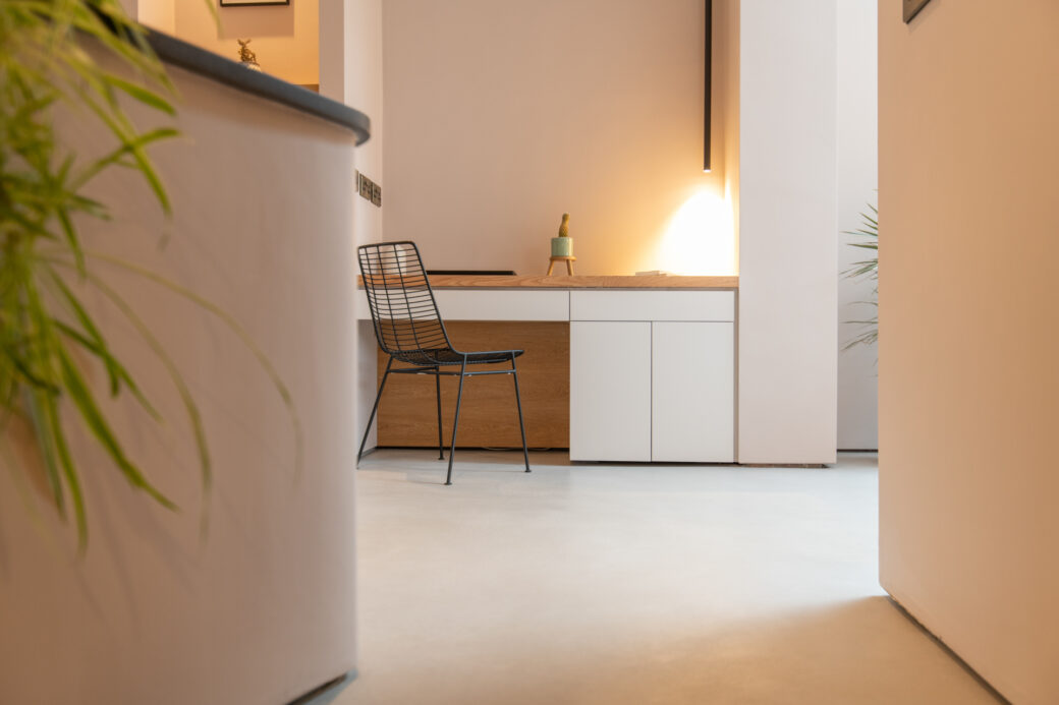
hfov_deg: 61.9
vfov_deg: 43.6
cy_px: 352
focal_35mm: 30
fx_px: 882
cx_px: 530
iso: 320
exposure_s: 1/30
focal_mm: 30
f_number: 2.8
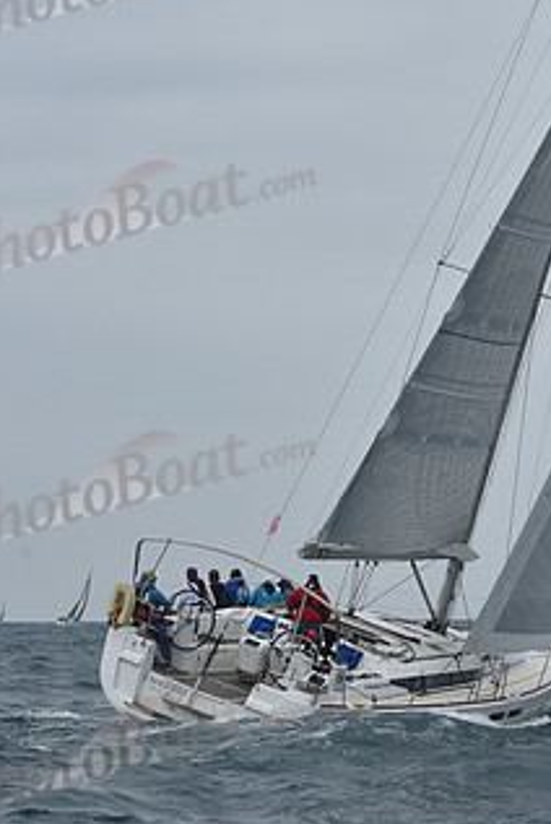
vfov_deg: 16.0
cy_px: 315
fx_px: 2932
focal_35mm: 128
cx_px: 451
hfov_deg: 10.7
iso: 250
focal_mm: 70
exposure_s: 1/800
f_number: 8
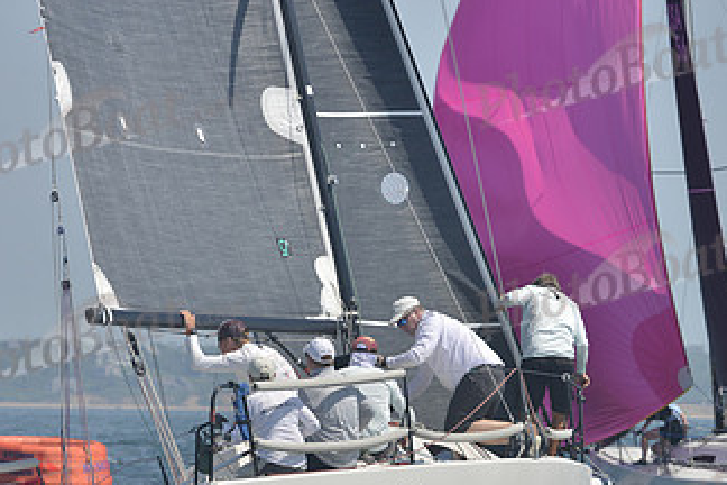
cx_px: 361
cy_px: 425
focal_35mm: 394
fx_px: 7956
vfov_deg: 3.5
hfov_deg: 5.2
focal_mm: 220
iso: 280
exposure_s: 1/1000
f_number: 8
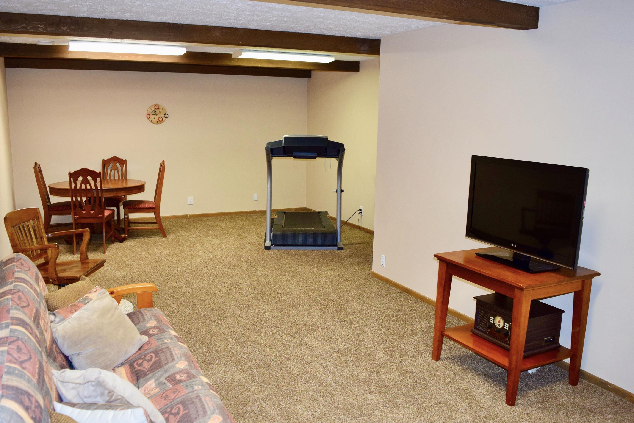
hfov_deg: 61.9
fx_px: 528
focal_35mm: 30
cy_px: 222
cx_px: 311
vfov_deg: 43.6
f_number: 4.5
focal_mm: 18
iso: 800
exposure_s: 1/80
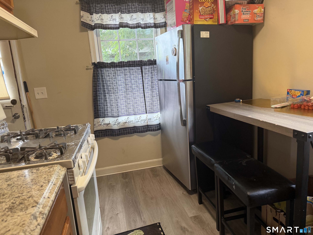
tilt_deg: -11.7
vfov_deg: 56.8
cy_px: 118
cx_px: 156
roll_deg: +4.6
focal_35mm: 24
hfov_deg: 71.6
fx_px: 217
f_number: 1.78
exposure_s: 1/60
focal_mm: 6.76
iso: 200
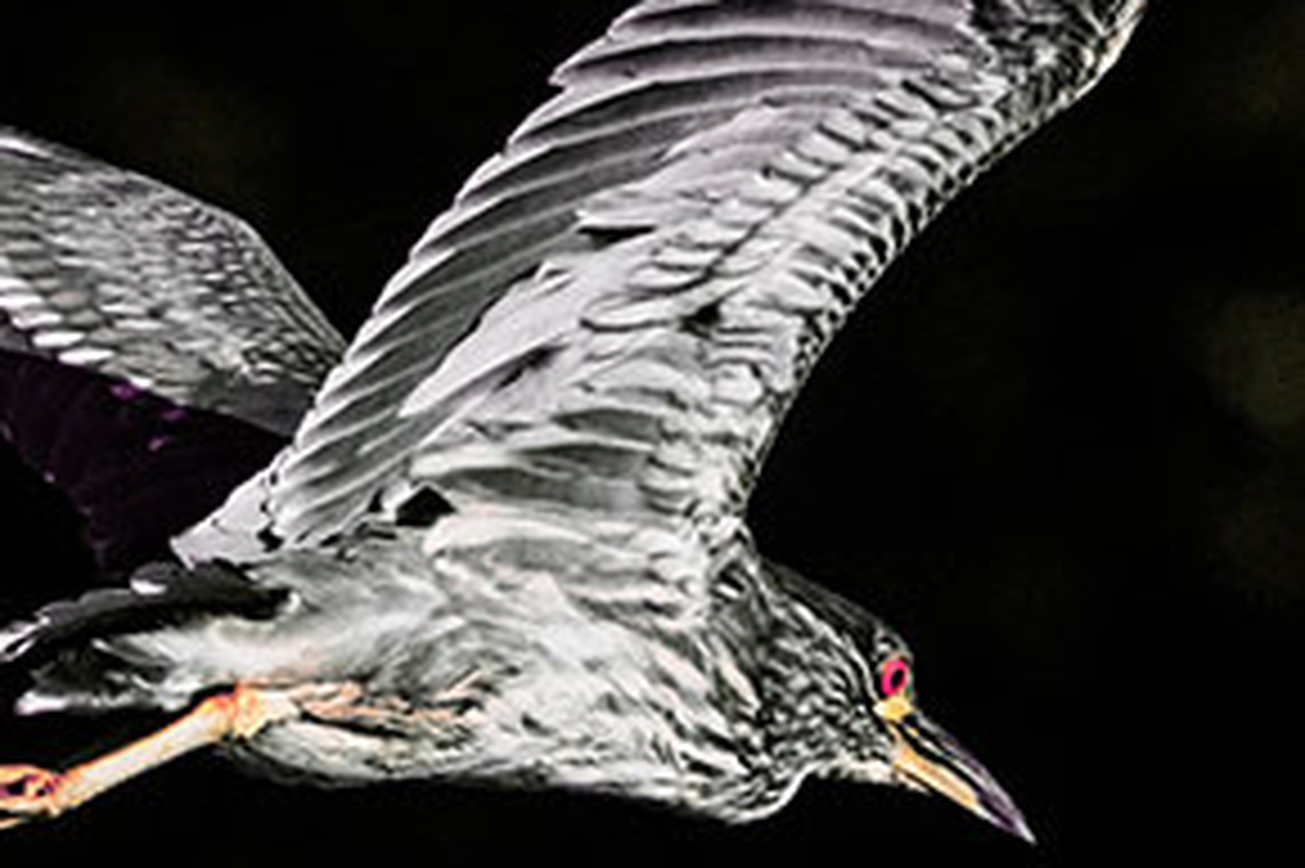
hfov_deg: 1.7
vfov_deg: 1.1
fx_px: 43727
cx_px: 315
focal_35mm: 1207
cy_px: 223
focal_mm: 700
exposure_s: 1/4000
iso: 2500
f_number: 11
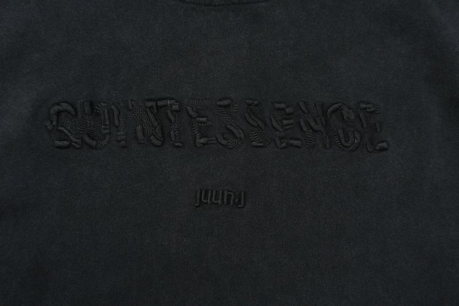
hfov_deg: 64.6
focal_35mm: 28
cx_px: 230
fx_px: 363
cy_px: 153
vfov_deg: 45.7
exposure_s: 1/100
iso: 1600
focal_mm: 19
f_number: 10
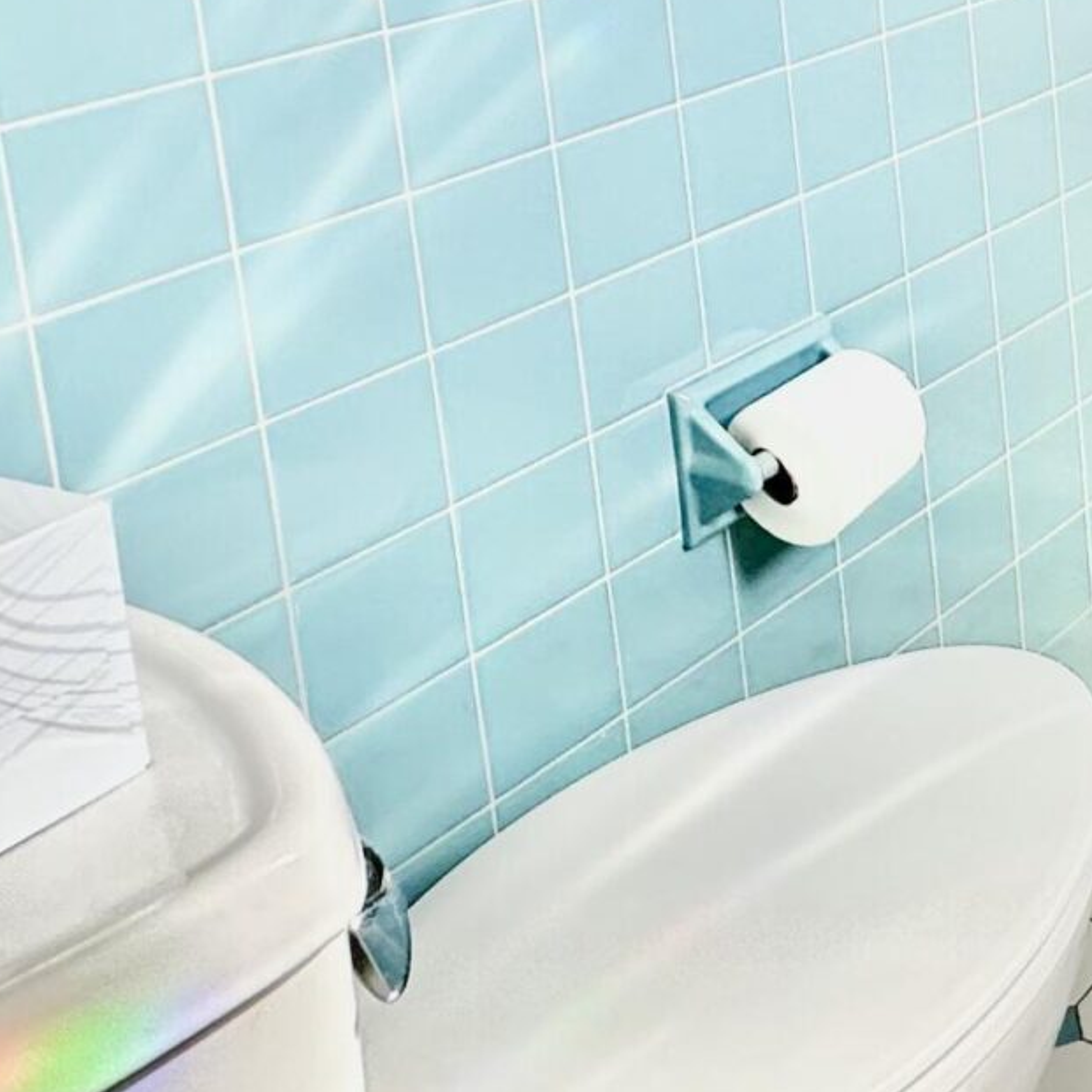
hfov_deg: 27.9
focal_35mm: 51
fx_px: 1820
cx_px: 1407
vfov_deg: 29.7
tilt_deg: -8.0
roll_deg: +3.1
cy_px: -137
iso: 125
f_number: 2.2
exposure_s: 1/99
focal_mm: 2.22
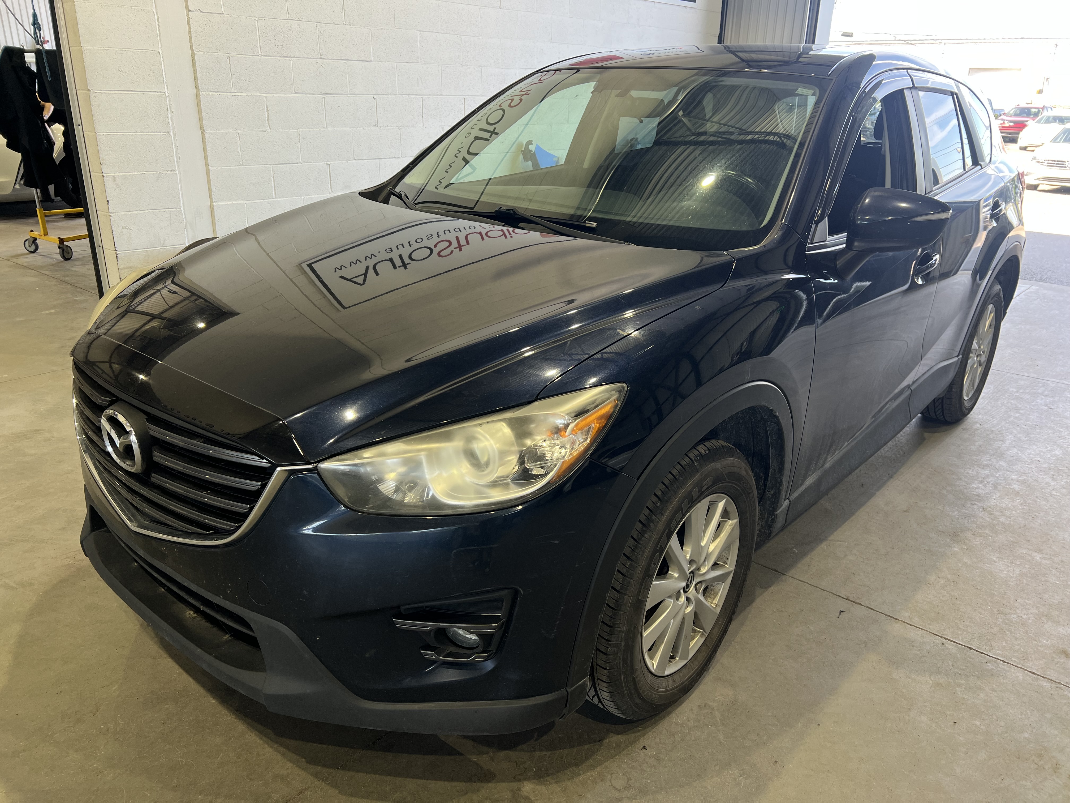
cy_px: 402
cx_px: 535
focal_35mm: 26
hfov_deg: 67.3
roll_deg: -1.5
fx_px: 804
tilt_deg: -19.1
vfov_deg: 53.1
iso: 32
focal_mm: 5.7
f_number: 1.5
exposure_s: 1/120
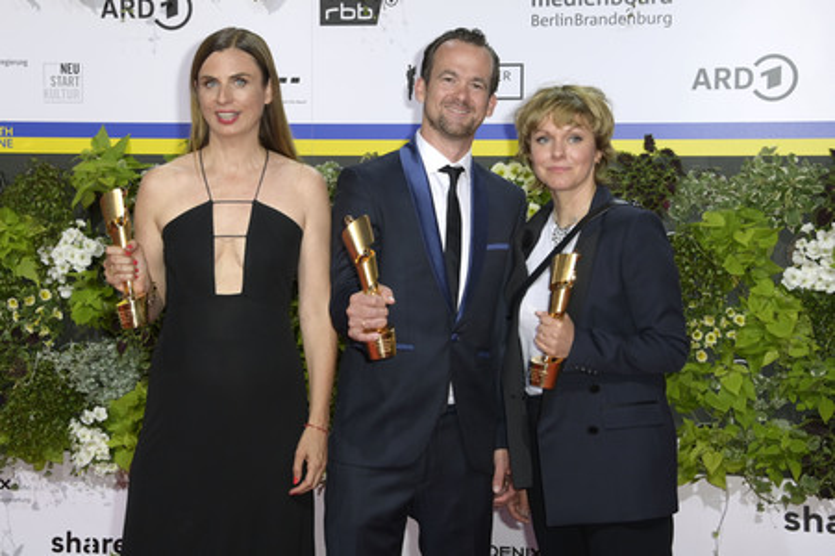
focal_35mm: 68
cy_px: 278
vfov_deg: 20.0
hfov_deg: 29.7
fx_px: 1576
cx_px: 418
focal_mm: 68
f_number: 6.3
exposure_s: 1/250
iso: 500
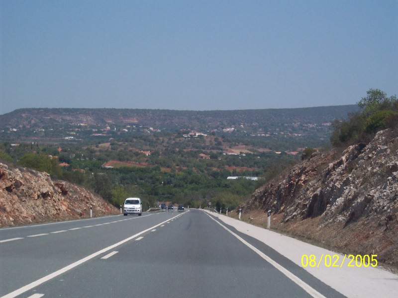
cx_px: 199
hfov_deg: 17.3
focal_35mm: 114
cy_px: 149
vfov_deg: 13.0
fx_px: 1311
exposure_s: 1/350
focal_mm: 24
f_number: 8
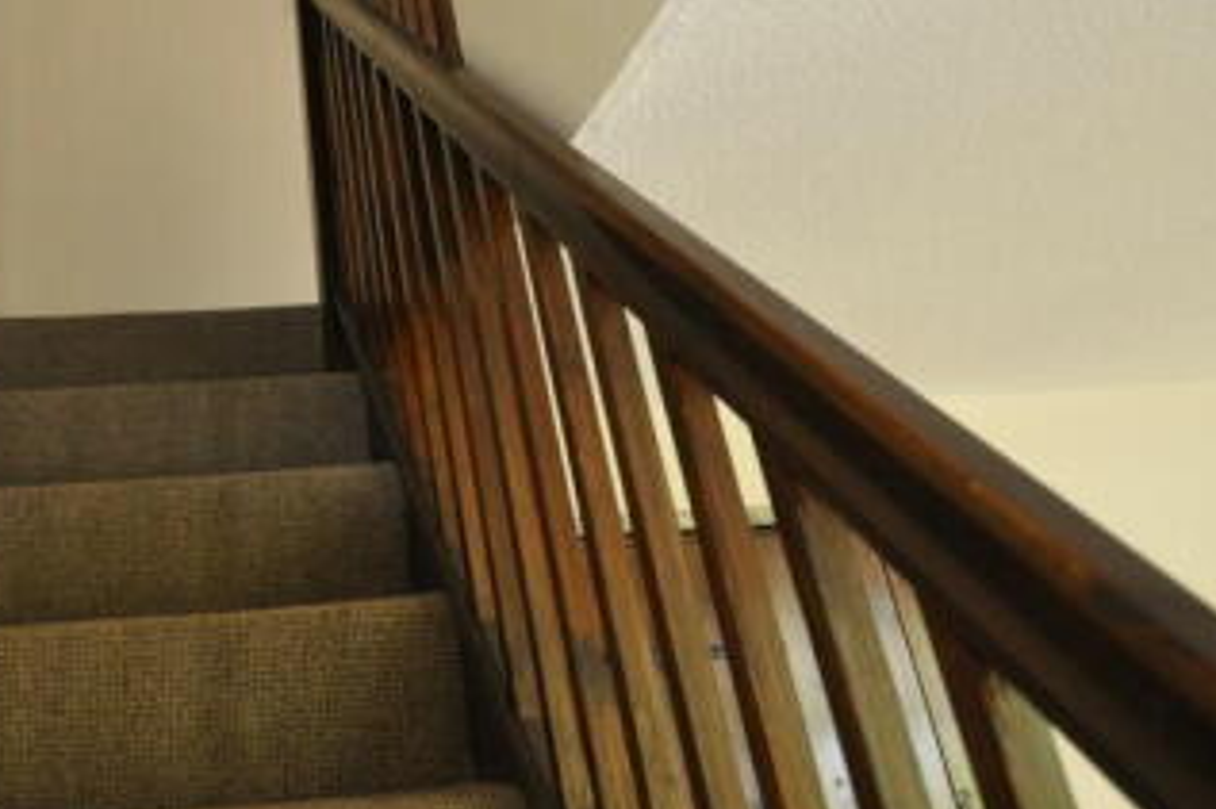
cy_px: 65
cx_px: 280
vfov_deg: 39.0
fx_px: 1047
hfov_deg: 56.8
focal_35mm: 31
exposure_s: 1/80
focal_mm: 10
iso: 800
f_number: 3.5
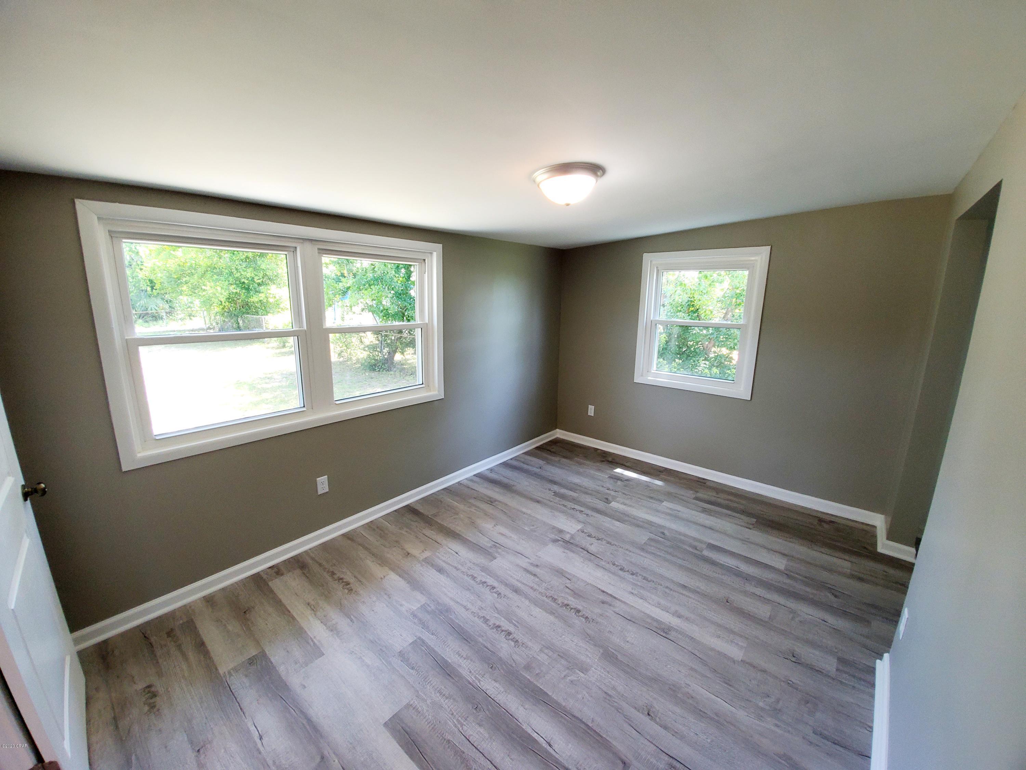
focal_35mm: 13
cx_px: 513
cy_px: 385
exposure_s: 1/59
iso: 100
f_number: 2.2
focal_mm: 1.8
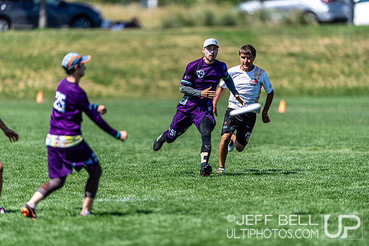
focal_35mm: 400
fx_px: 4101
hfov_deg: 5.2
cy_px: 123
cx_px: 184
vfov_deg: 3.4
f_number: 2.8
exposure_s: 1/2500
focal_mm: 400
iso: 100
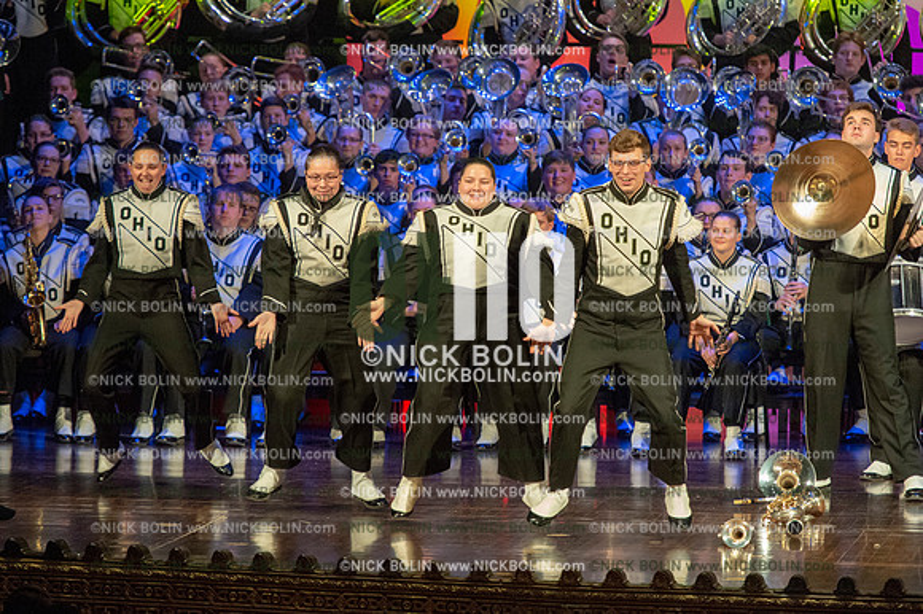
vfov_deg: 5.5
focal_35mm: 250
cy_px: 307
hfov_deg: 8.2
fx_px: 6406
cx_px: 462
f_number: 5.6
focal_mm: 250
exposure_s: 1/250
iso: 8000
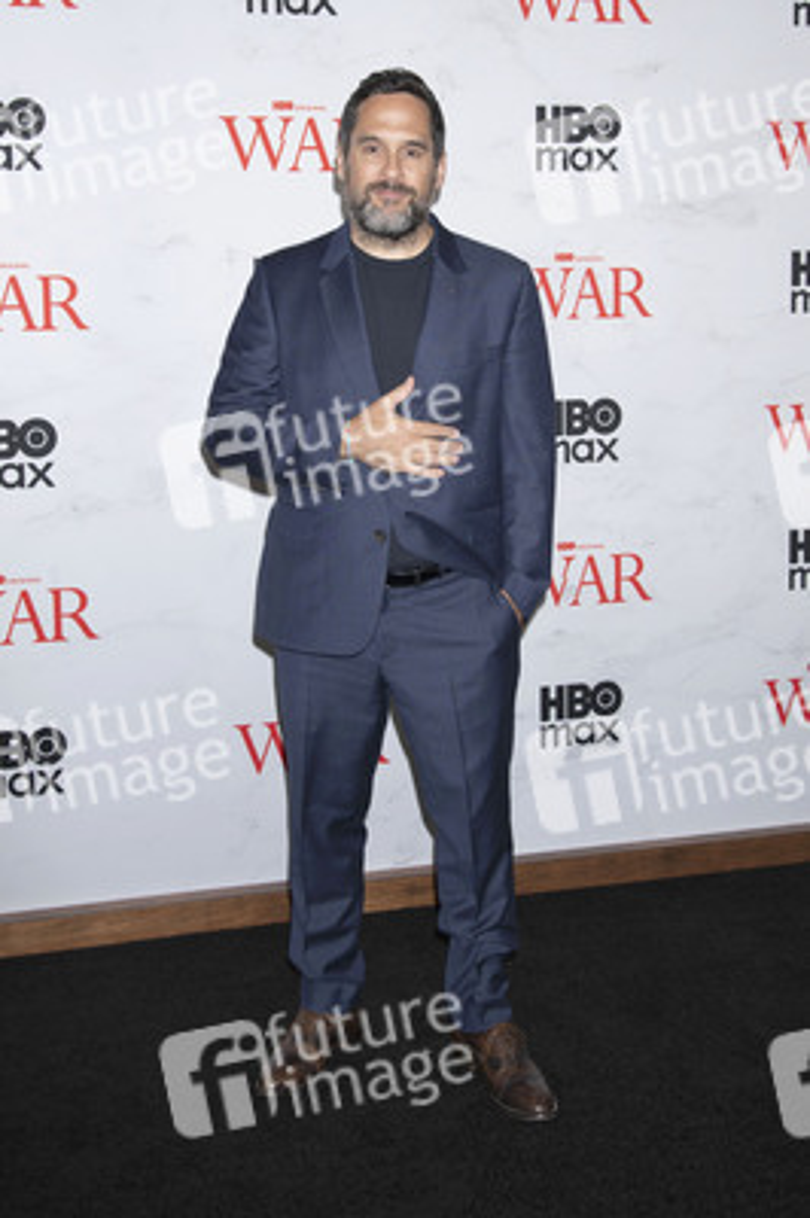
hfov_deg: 35.0
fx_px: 1285
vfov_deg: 50.7
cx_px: 405
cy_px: 609
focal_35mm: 38
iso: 640
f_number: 5.6
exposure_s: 1/200
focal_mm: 38
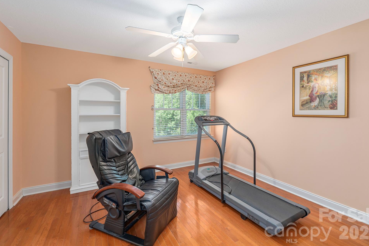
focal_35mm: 15
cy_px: 114
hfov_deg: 100.4
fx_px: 154
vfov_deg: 77.2
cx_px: 183
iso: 320
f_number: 8
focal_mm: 14
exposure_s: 1/80
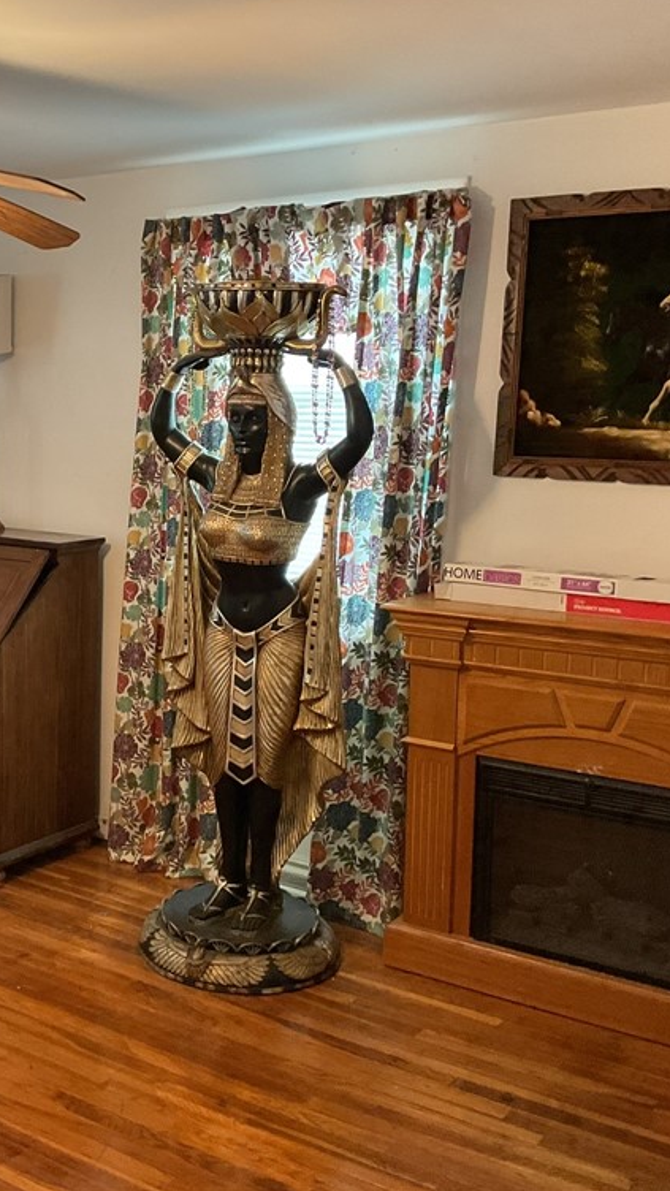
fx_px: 1358
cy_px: 586
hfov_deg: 26.8
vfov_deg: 47.4
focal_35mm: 43
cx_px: 68
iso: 250
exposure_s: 1/60
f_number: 1.8
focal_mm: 3
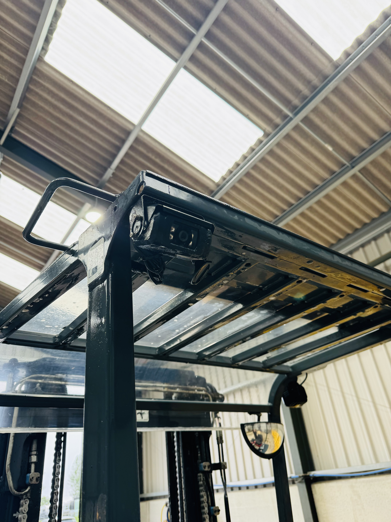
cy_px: 261
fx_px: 361
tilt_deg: +32.4
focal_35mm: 24
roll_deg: +6.3
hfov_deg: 56.8
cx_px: 196
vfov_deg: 71.6
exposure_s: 1/121
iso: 64
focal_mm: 6.76
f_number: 1.78
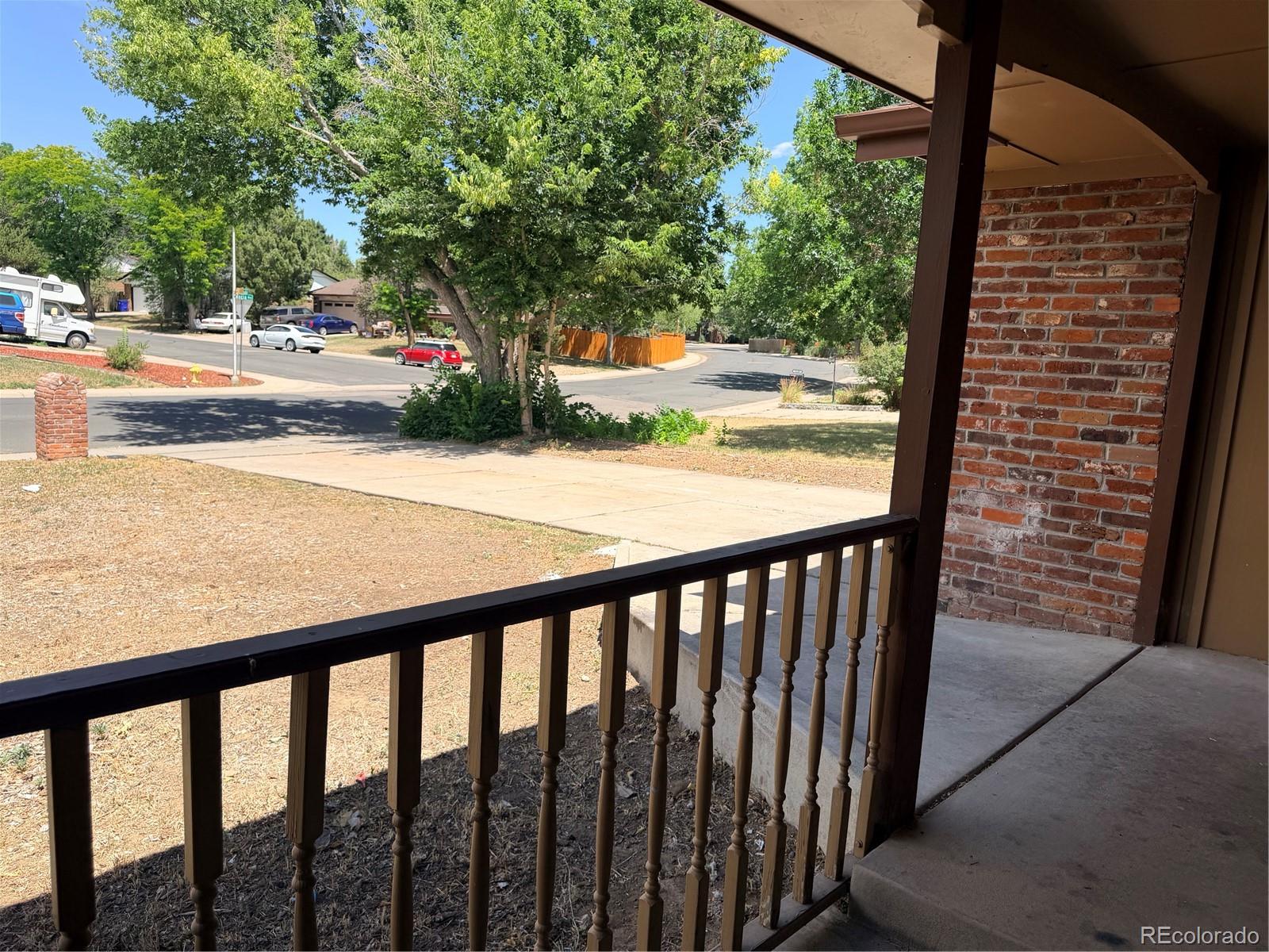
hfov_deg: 71.6
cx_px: 634
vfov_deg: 56.8
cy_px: 476
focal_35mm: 24
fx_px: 880
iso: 80
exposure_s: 1/3021
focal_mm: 6.76
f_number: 1.78
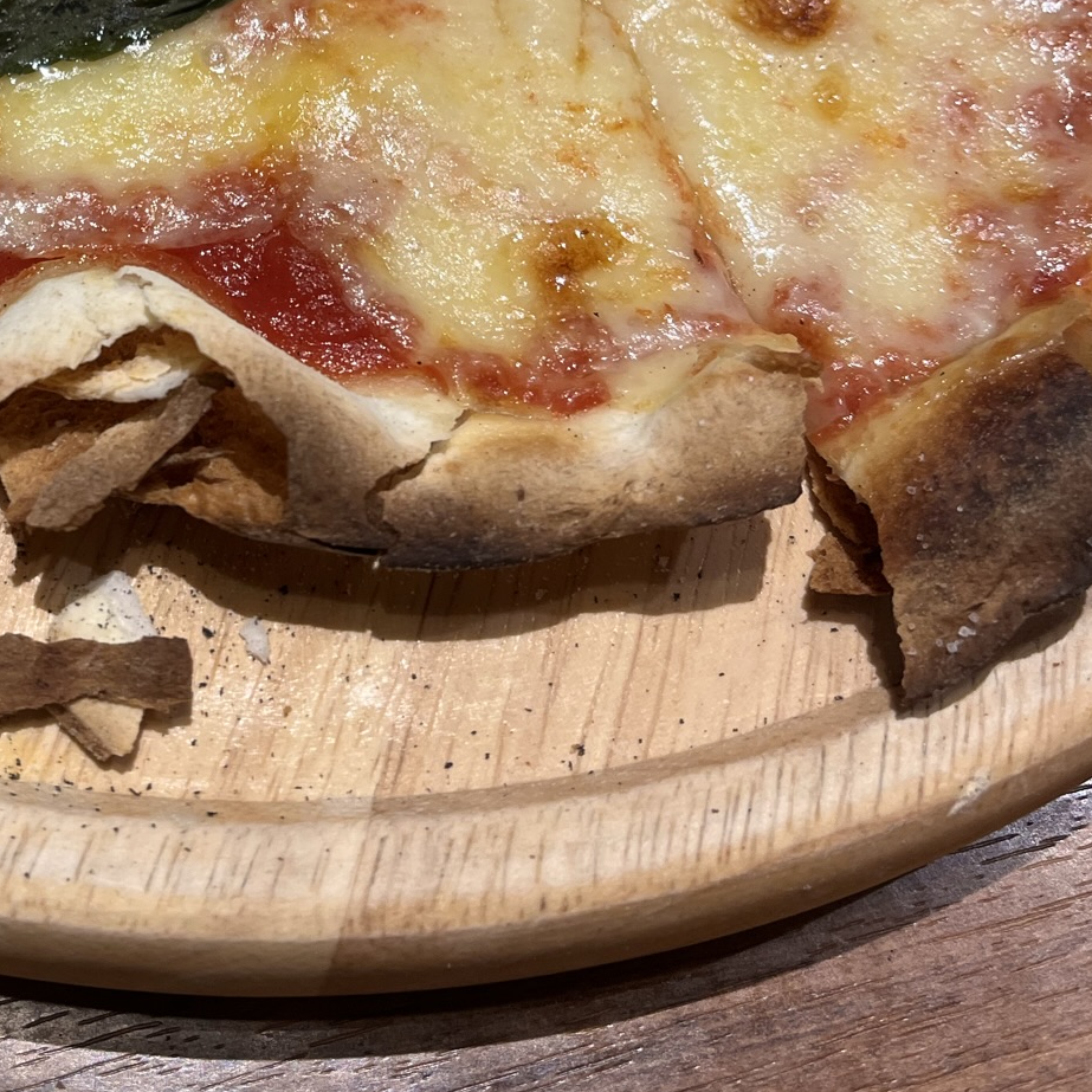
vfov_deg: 31.4
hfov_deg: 32.4
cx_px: 206
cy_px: 54
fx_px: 1820
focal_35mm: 51
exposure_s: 1/60
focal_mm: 5.1
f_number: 1.6
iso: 64
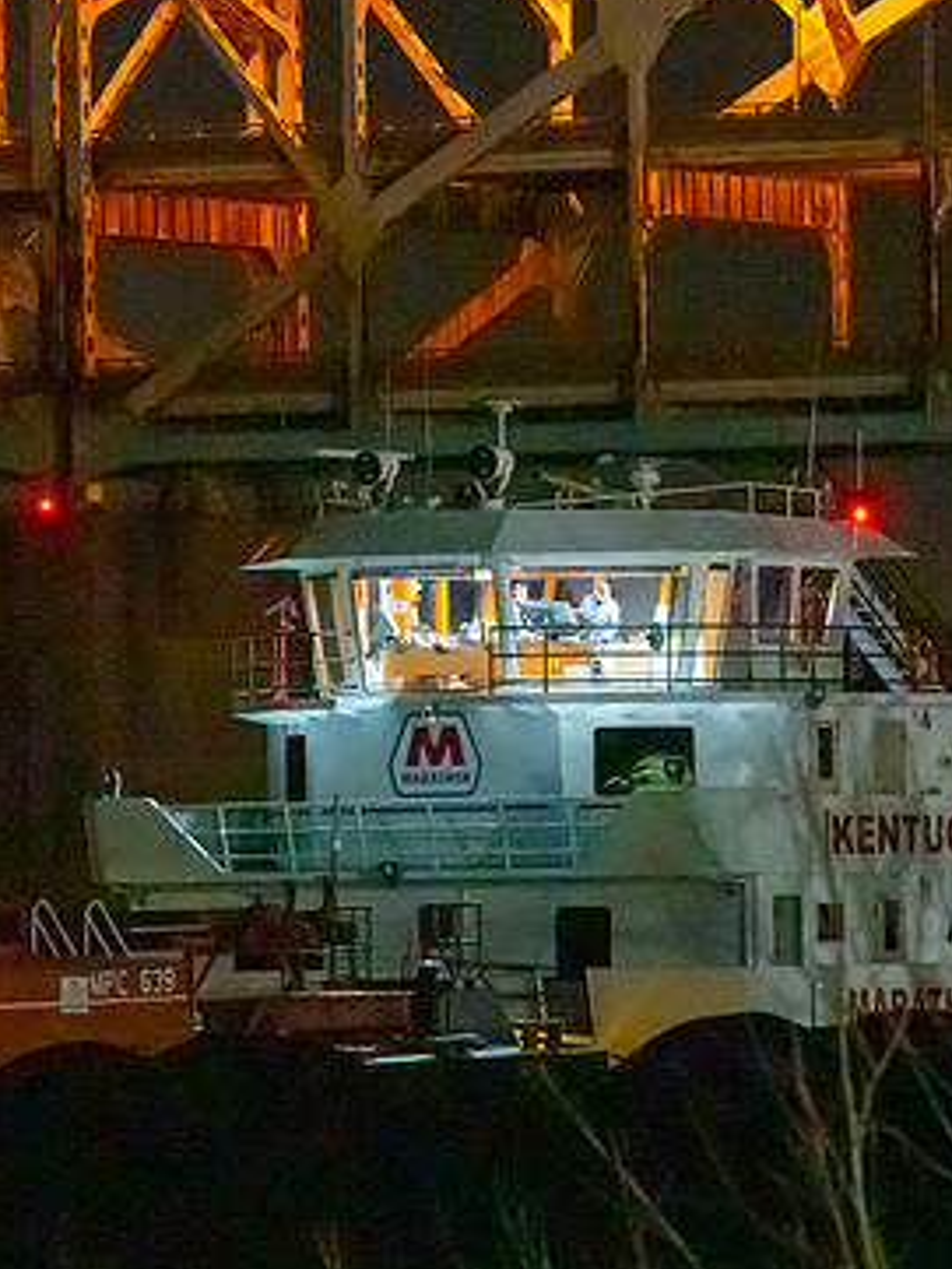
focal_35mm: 341
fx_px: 12497
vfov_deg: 5.8
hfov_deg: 4.4
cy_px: 566
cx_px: 541
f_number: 5
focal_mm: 200
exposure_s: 1/60
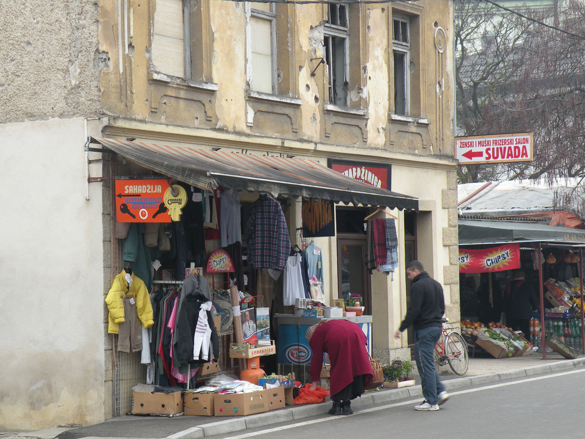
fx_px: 1572
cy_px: 220
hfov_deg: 21.1
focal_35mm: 93
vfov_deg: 15.9
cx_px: 292
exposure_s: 1/63.5
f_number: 4
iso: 64
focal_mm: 16.4
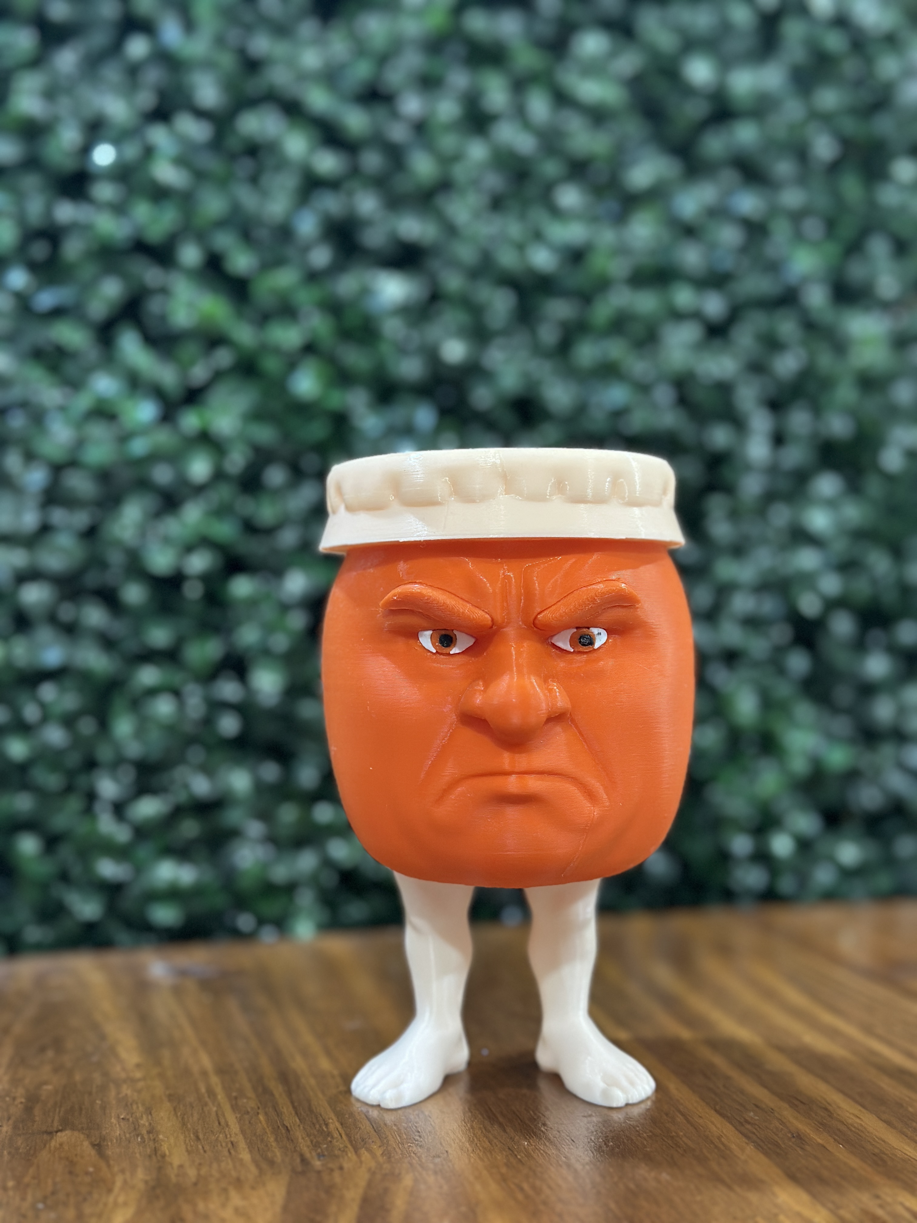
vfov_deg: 39.7
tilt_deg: -0.5
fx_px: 1695
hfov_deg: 30.3
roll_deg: +0.3
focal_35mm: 48
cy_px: 612
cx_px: 458
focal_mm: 6.86
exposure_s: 1/33
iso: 400
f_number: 1.78
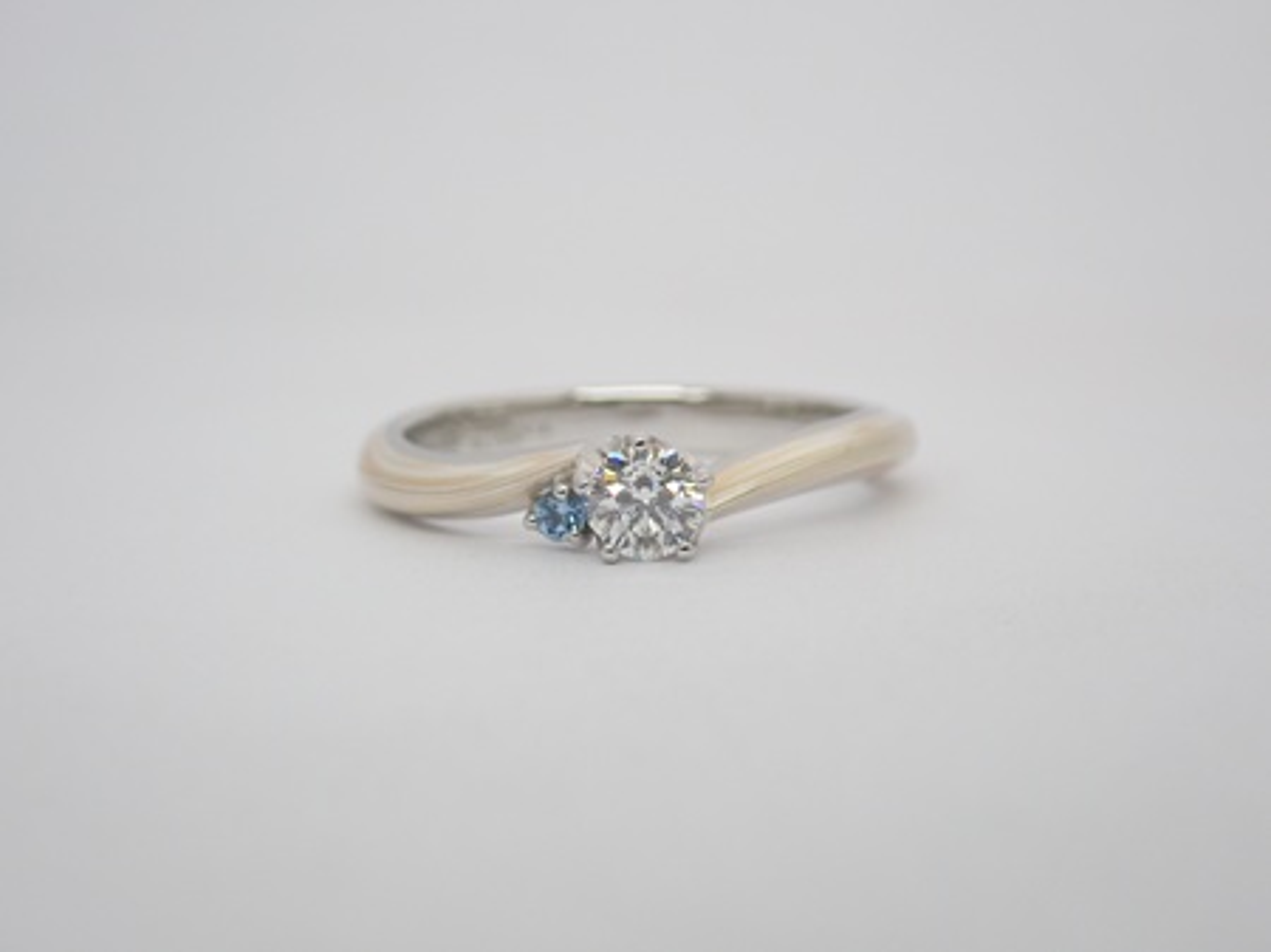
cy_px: 476
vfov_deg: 18.0
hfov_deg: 23.8
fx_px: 3009
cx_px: 636
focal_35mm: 82
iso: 200
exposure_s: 1/100
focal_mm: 14.62
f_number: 4.3
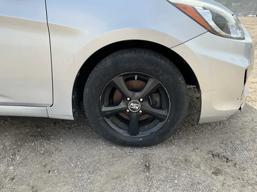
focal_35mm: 28
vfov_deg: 49.7
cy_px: 96
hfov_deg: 63.4
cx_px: 128
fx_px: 208
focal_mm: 3
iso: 25
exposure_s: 1/792
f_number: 1.8
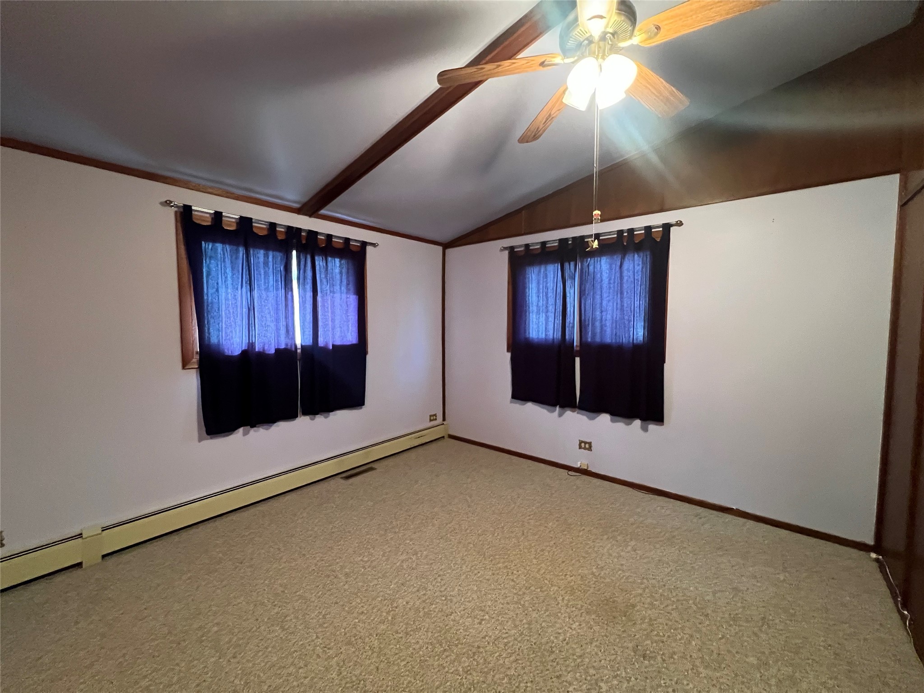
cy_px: 346
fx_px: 347
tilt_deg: -3.8
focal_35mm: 13
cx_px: 462
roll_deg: -0.5
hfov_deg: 106.2
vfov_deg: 89.9
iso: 800
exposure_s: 1/60
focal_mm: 1.57
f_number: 1.8
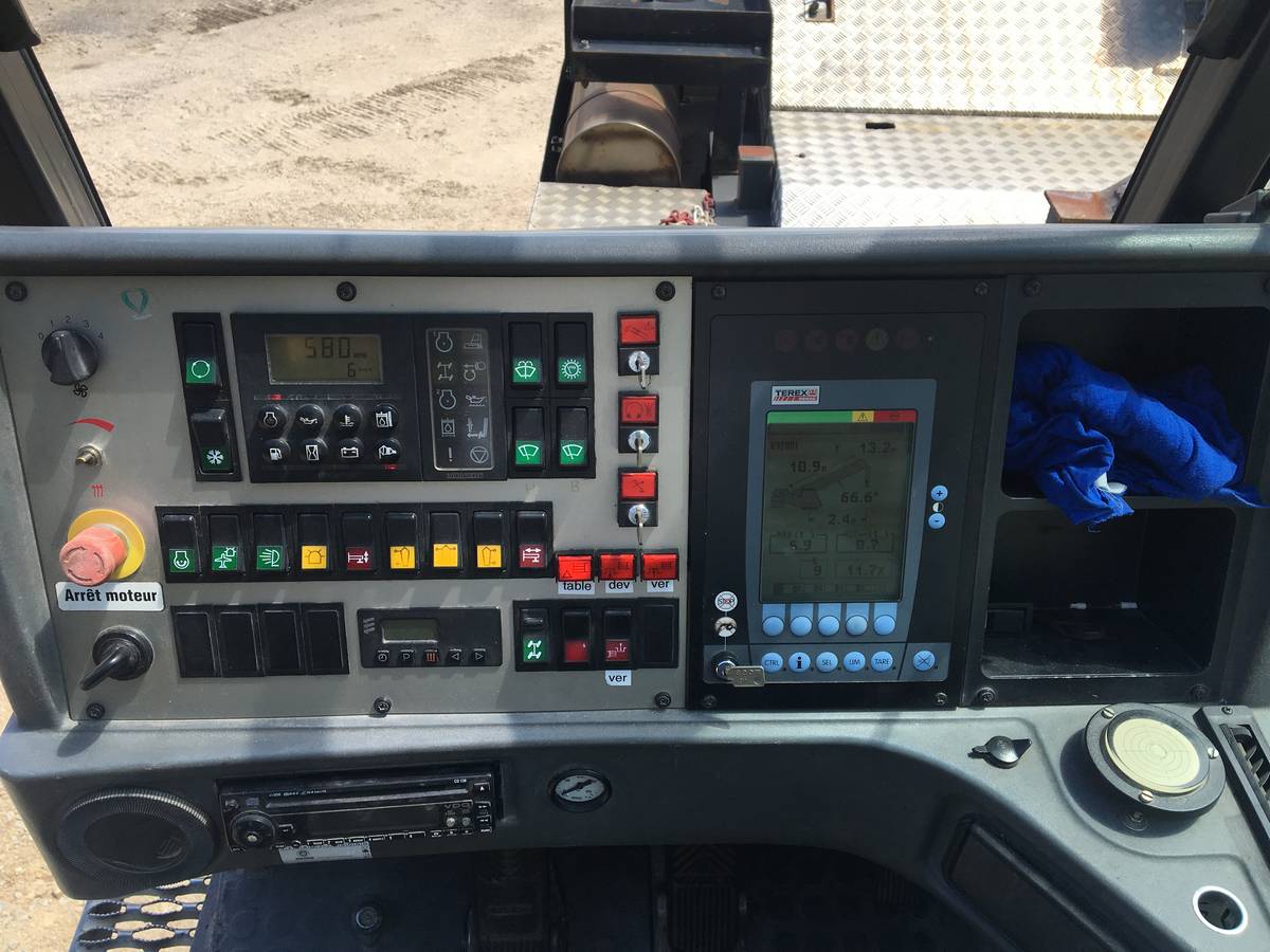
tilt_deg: -38.3
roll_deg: -1.8
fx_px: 1064
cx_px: 635
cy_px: 476
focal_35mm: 29
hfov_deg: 61.7
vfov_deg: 48.2
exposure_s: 1/411
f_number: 2.2
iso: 25
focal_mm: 4.15
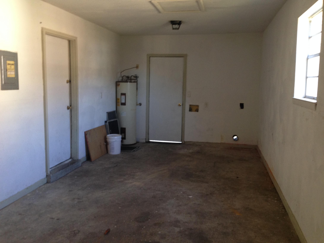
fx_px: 309
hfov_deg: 55.4
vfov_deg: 42.9
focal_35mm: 33
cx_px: 162
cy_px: 122
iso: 125
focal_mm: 4.12
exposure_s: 1/20
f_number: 2.4
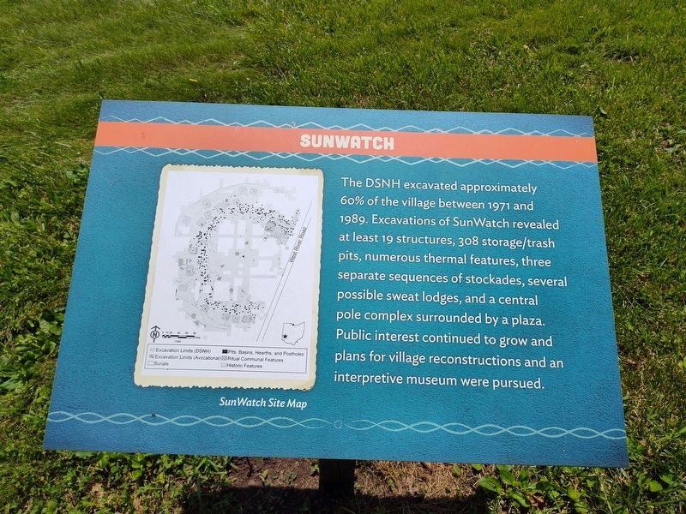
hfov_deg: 73.9
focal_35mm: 23
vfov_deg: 58.9
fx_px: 456
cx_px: 343
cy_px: 257
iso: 100
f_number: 1.8
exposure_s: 1/3065
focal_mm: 5.56
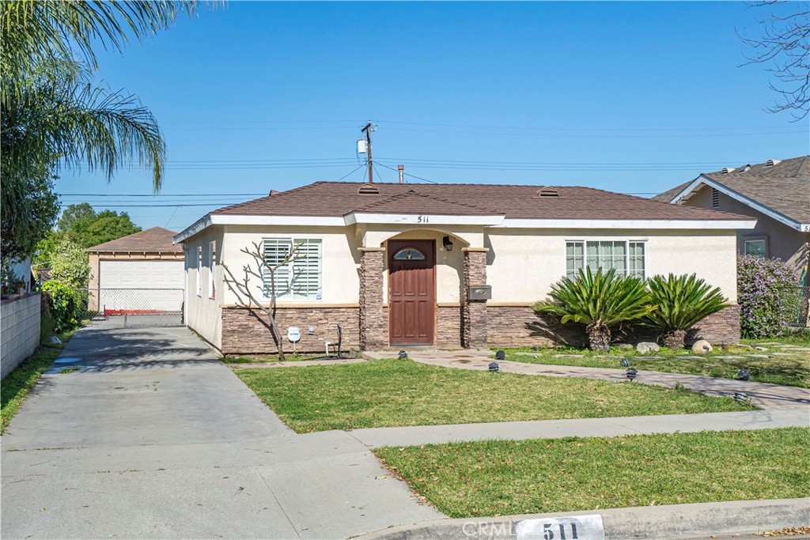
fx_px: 788
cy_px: 270
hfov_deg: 54.4
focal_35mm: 35
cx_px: 405
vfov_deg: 37.9
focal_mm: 35
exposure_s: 1/1600
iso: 320
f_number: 7.1
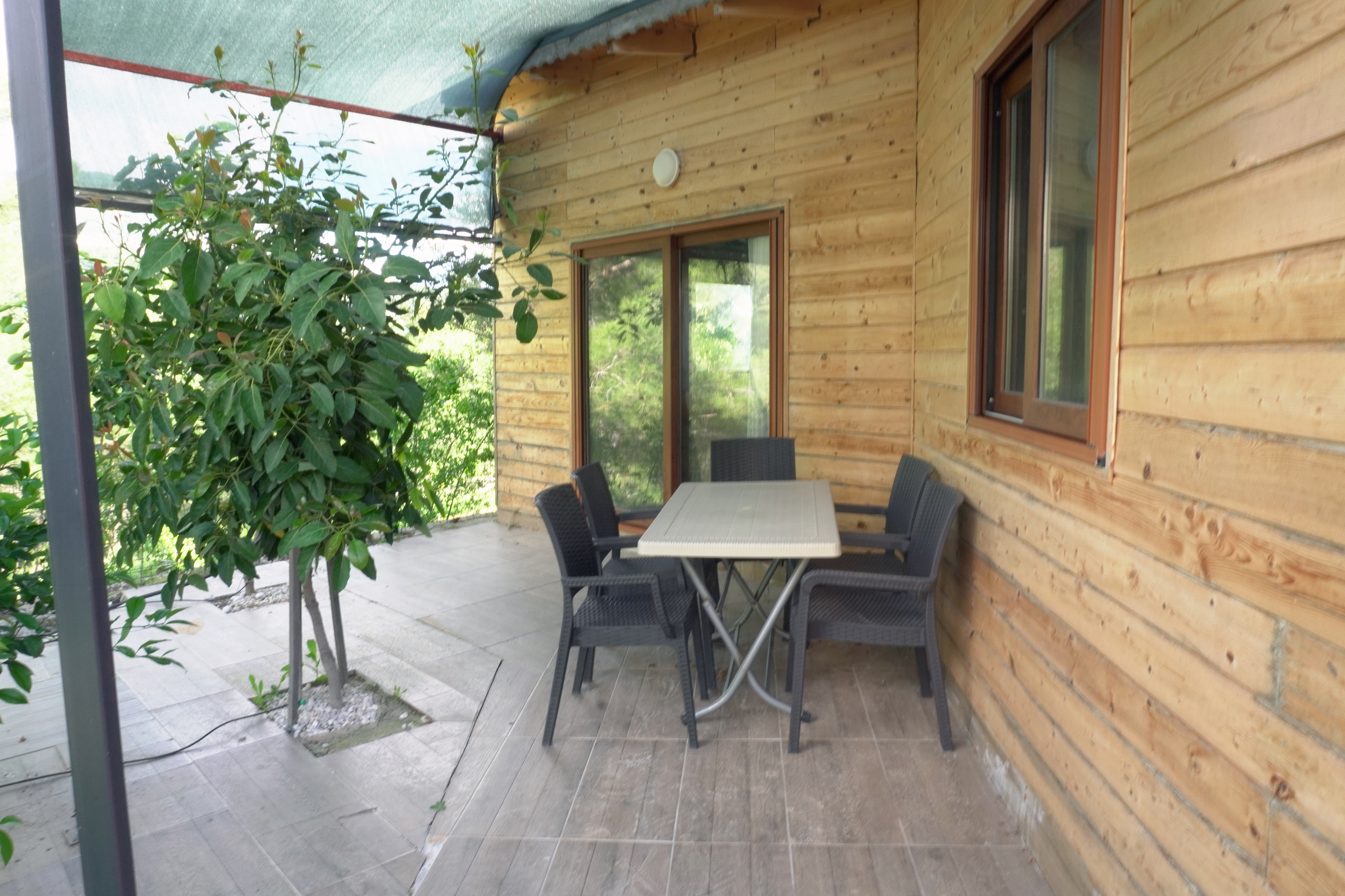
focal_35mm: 24
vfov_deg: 53.1
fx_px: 897
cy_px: 448
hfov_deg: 73.7
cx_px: 672
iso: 400
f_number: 22
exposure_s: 1/10
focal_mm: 16
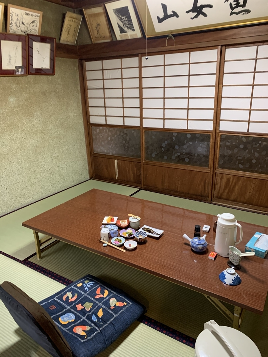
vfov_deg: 67.3
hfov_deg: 53.1
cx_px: 134
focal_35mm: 26
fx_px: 268
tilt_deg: -18.0
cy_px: 178
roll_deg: +1.7
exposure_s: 1/40
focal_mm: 4.25
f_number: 1.8
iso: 320
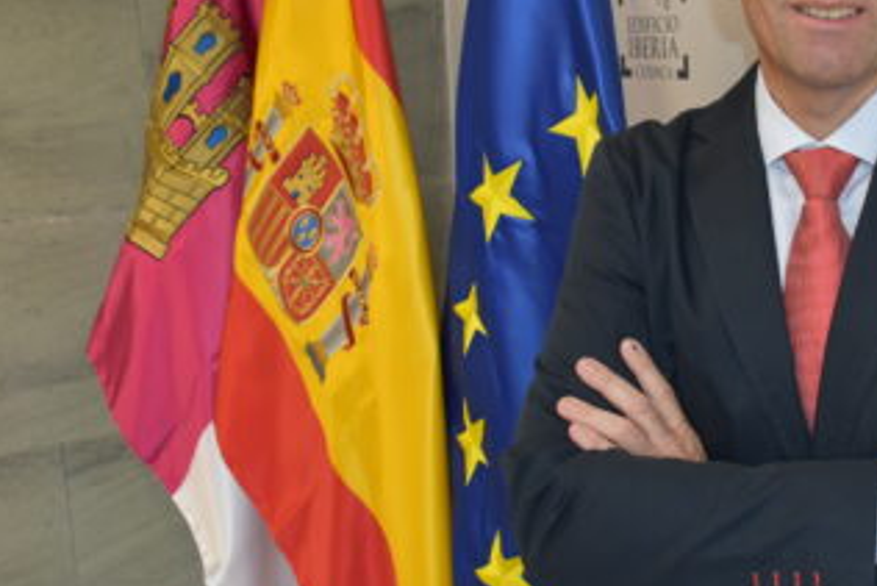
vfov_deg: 26.3
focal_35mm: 51
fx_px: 1243
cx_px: 724
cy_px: 172
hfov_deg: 37.2
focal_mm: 18
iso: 800
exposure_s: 1/100
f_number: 5
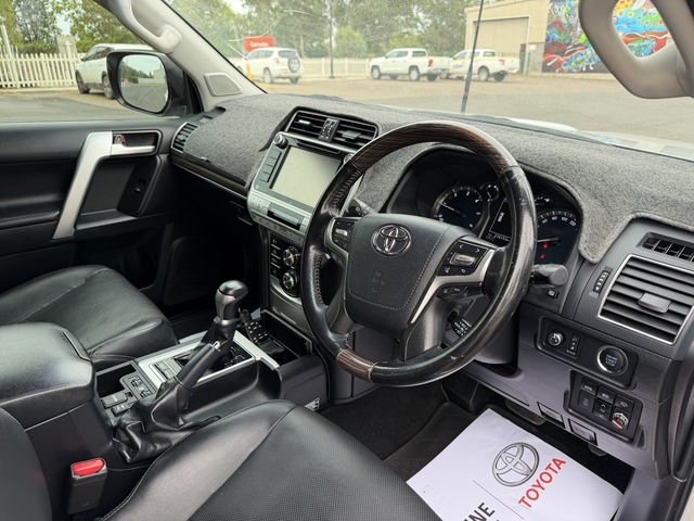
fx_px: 481
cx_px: 347
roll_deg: +1.2
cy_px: 260
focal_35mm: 24
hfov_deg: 71.6
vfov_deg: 56.8
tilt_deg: -21.3
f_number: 1.78
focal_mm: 6.76
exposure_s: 1/317
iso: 80
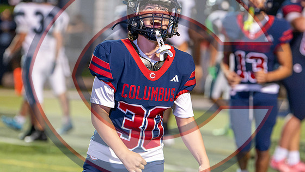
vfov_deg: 3.6
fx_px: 2766
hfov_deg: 6.3
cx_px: 139
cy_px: 98
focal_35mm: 342
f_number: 2.8
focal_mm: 135
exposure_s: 1/1000
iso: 11400
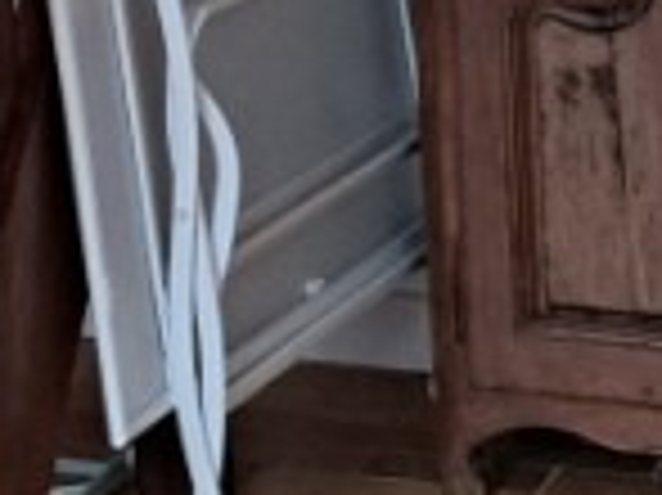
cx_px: -396
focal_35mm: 167
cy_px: -477
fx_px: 3191
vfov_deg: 8.4
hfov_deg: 11.3
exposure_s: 1/50
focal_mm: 5.23
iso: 400
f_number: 1.8
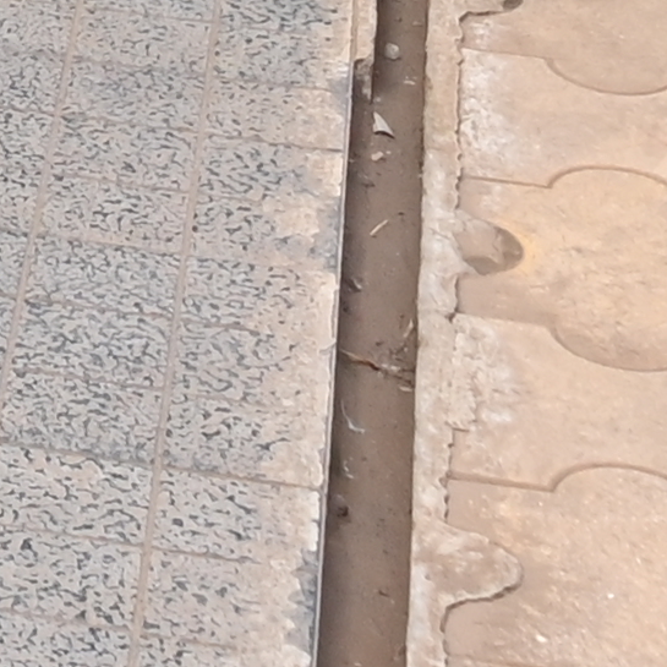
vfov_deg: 6.6
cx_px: -1122
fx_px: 4927
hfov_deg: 7.1
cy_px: -1689
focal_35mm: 226
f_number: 5
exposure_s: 1/125
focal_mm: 24
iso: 640
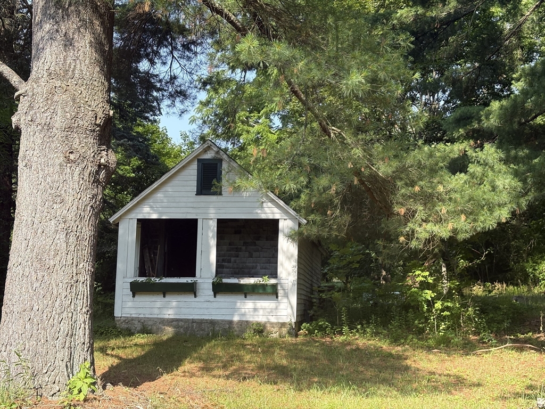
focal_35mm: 52
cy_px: 204
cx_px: 272
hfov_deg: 36.8
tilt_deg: +7.2
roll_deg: -0.7
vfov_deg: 28.0
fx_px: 819
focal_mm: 5.96
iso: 32
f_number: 1.6
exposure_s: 1/782
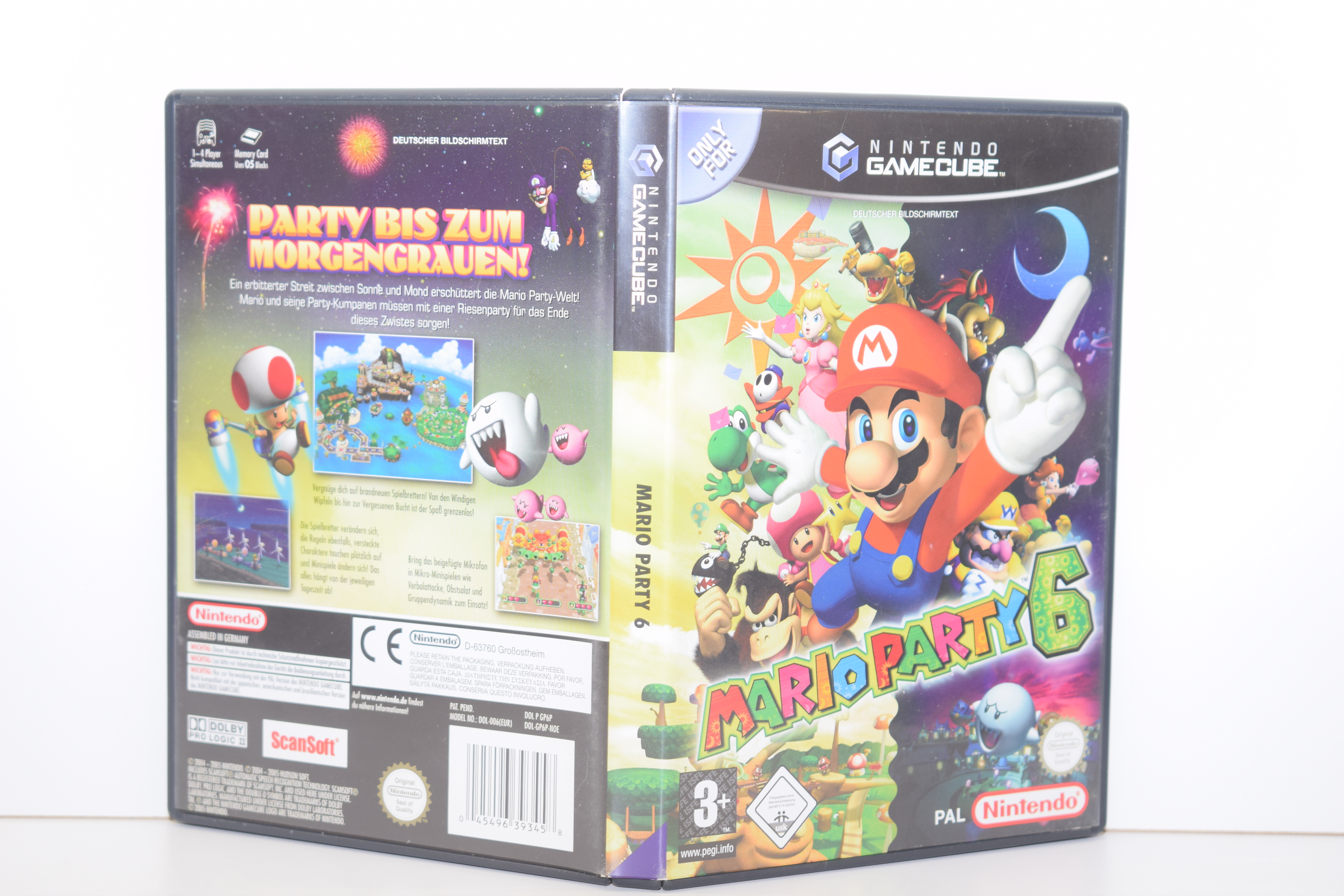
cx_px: 672
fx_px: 2801
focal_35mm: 75
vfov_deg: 18.2
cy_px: 448
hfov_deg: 27.0
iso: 400
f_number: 5.6
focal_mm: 50
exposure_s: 1/80
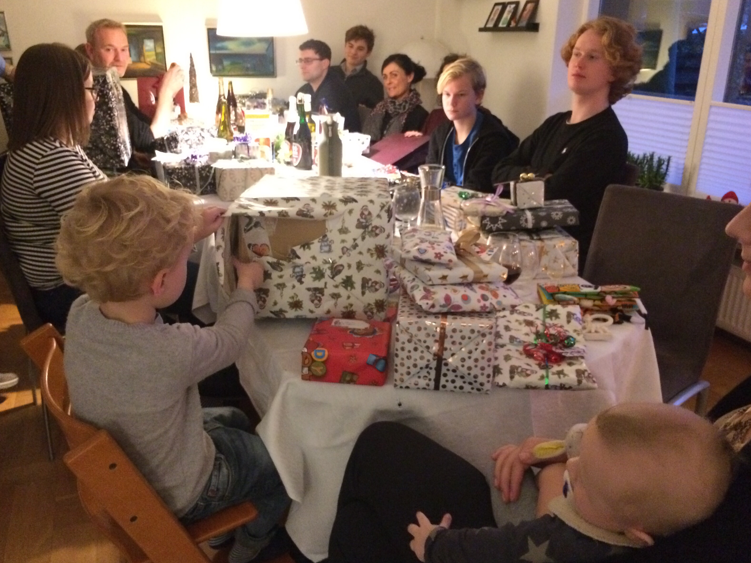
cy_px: 280
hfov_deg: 60.0
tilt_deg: -22.0
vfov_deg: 46.8
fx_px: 651
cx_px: 369
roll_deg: -2.2
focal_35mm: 30
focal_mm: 4.15
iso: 640
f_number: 2.2
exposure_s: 1/17
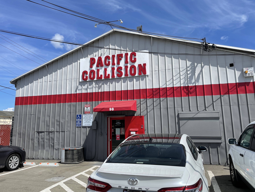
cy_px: 96
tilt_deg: +10.3
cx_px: 128
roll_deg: +0.9
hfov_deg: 67.3
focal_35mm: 26
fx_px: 192
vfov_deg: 53.1
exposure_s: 1/4651
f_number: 1.6
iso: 32
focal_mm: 4.2
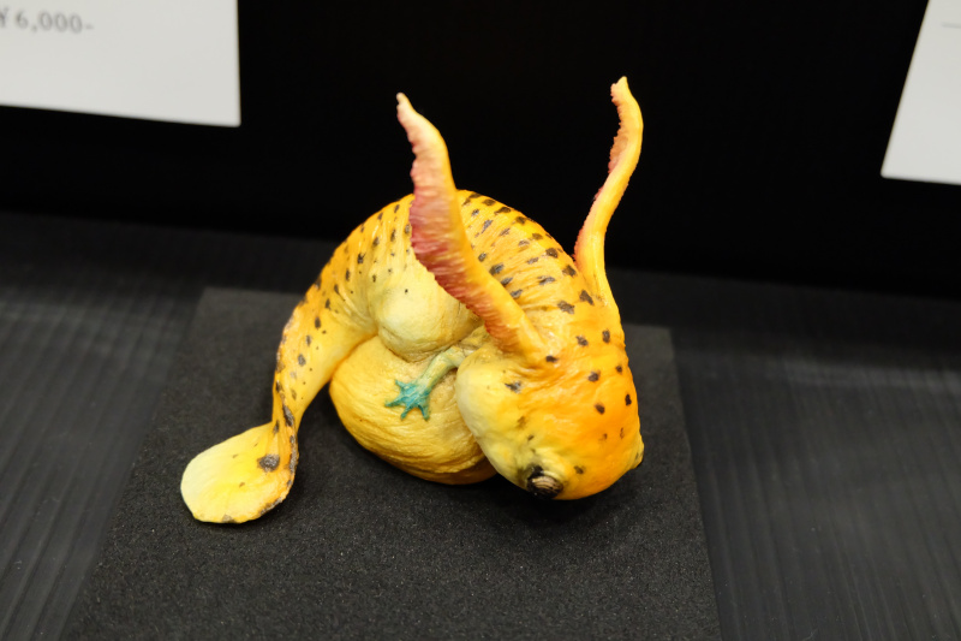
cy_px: 320
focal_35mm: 38
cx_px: 480
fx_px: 1014
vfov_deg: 35.0
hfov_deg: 50.7
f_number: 4.5
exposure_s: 1/56
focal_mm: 25.6
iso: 3200
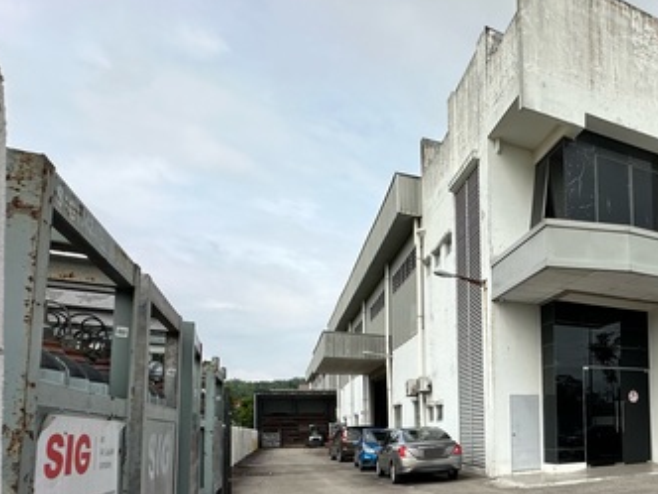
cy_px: 407
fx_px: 513
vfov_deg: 48.0
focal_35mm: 27
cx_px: 606
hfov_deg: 55.5
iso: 50
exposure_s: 1/1453
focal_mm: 2.22
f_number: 2.2
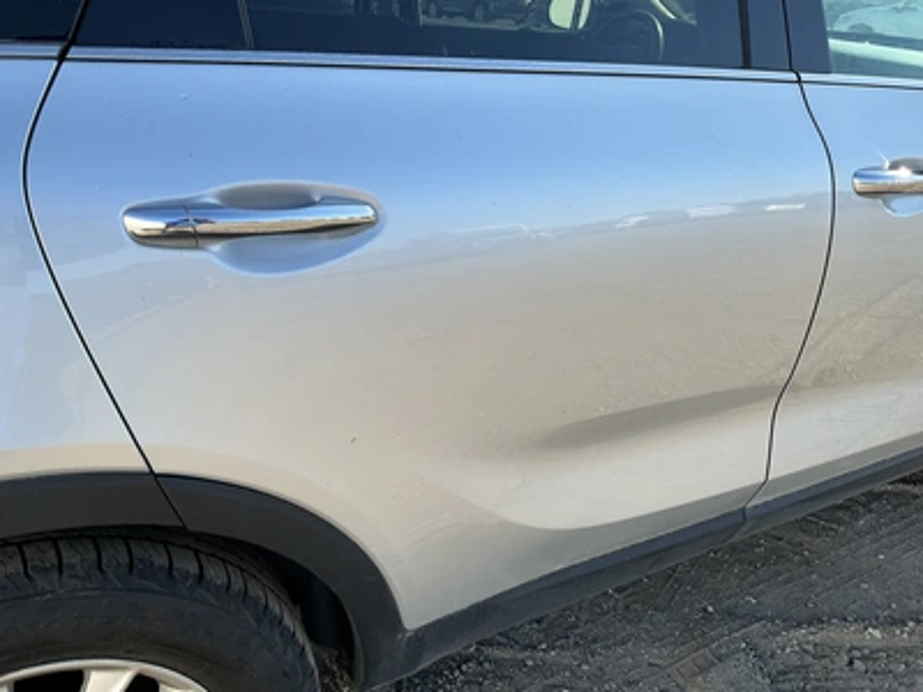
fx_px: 747
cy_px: 346
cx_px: 462
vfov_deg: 49.7
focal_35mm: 28
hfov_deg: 63.4
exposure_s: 1/691
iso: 25
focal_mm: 3
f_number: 1.8
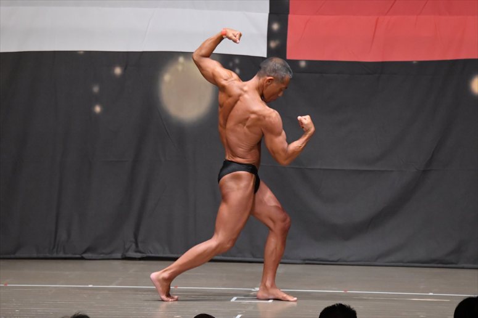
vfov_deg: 5.7
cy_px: 159
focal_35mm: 240
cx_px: 239
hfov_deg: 8.6
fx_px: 3185
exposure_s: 1/400
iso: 6400
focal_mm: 160
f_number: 5.6
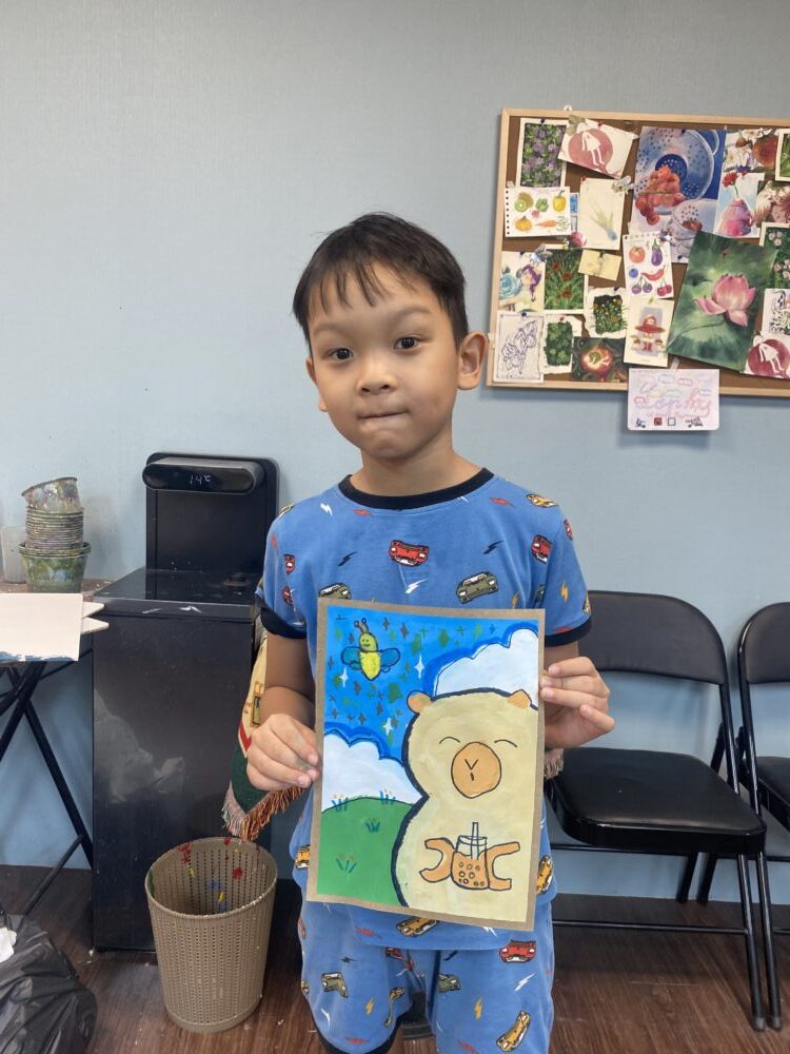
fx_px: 791
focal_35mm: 26
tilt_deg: -7.4
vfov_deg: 67.3
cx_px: 395
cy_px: 527
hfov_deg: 53.1
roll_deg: -2.8
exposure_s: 1/100
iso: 100
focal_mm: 4.25
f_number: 1.8
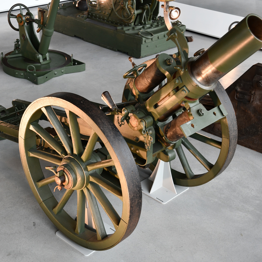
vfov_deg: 29.6
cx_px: 120
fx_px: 497
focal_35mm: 58
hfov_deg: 29.5
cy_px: 131
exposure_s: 1/100
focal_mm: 30
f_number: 5
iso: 320
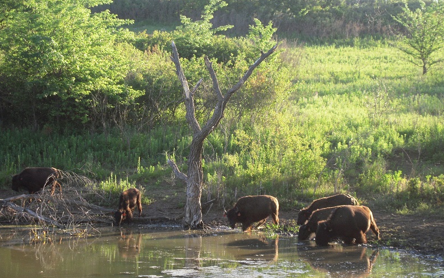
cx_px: 220
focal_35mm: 120
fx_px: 1453
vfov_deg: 10.9
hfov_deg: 17.4
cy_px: 162
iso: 125
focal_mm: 20
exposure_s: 1/100
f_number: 5.8
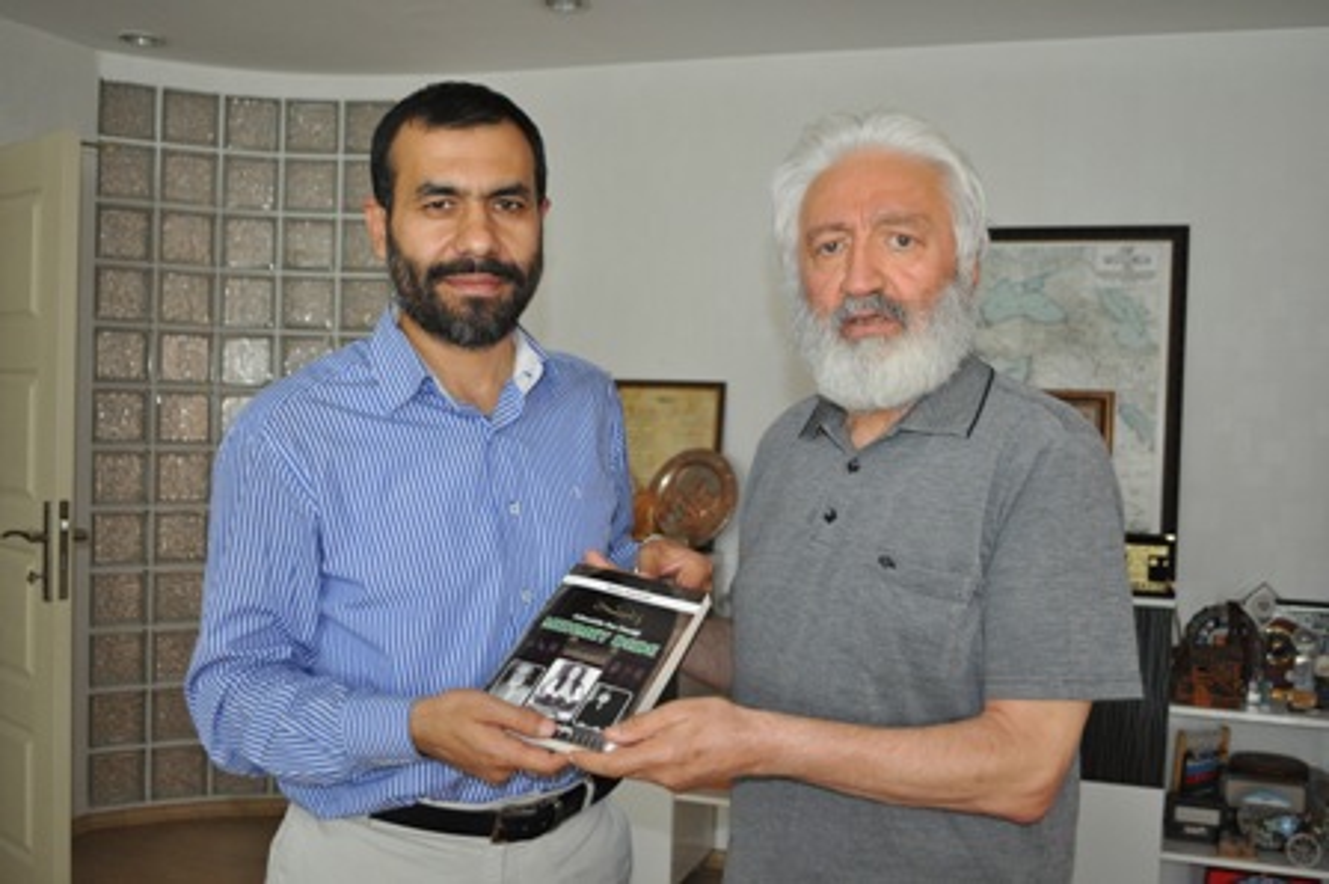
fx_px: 1328
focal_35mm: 36
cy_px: 442
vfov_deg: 36.8
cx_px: 664
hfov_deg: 53.2
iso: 800
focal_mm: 24
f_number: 4
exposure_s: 1/60
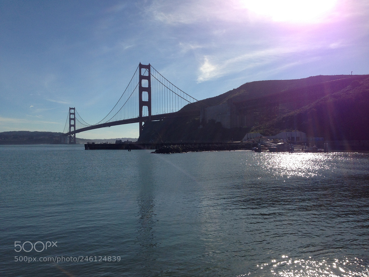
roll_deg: +1.4
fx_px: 352
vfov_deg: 42.9
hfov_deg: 55.4
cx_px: 184
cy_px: 138
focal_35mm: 33
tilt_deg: -1.3
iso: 50
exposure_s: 1/3623
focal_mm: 4.12
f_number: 2.4
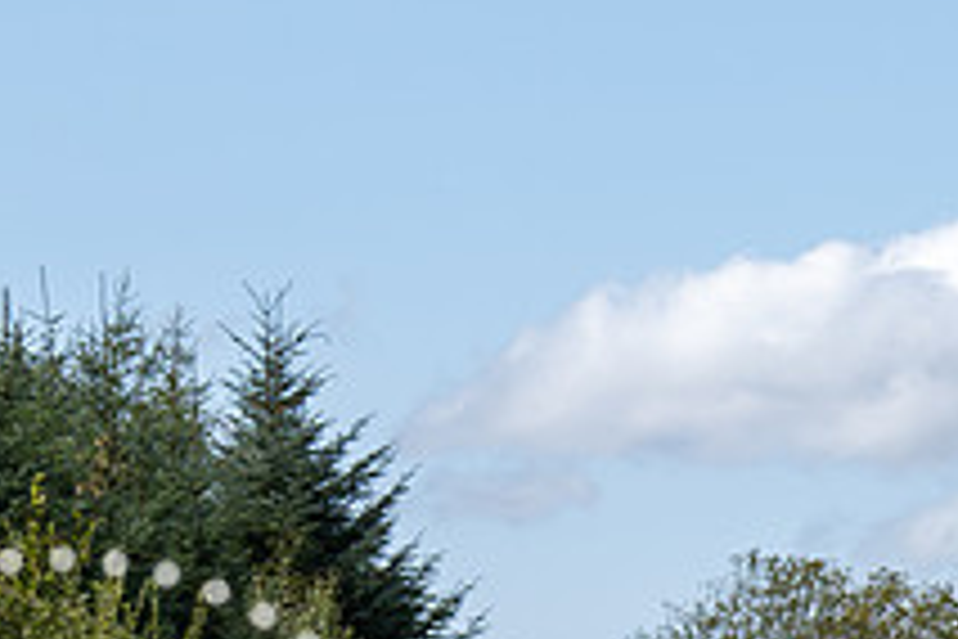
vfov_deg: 4.9
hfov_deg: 7.3
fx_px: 7504
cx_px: 1133
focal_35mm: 282
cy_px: 759
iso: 100
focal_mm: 70
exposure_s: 1/500
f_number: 7.1
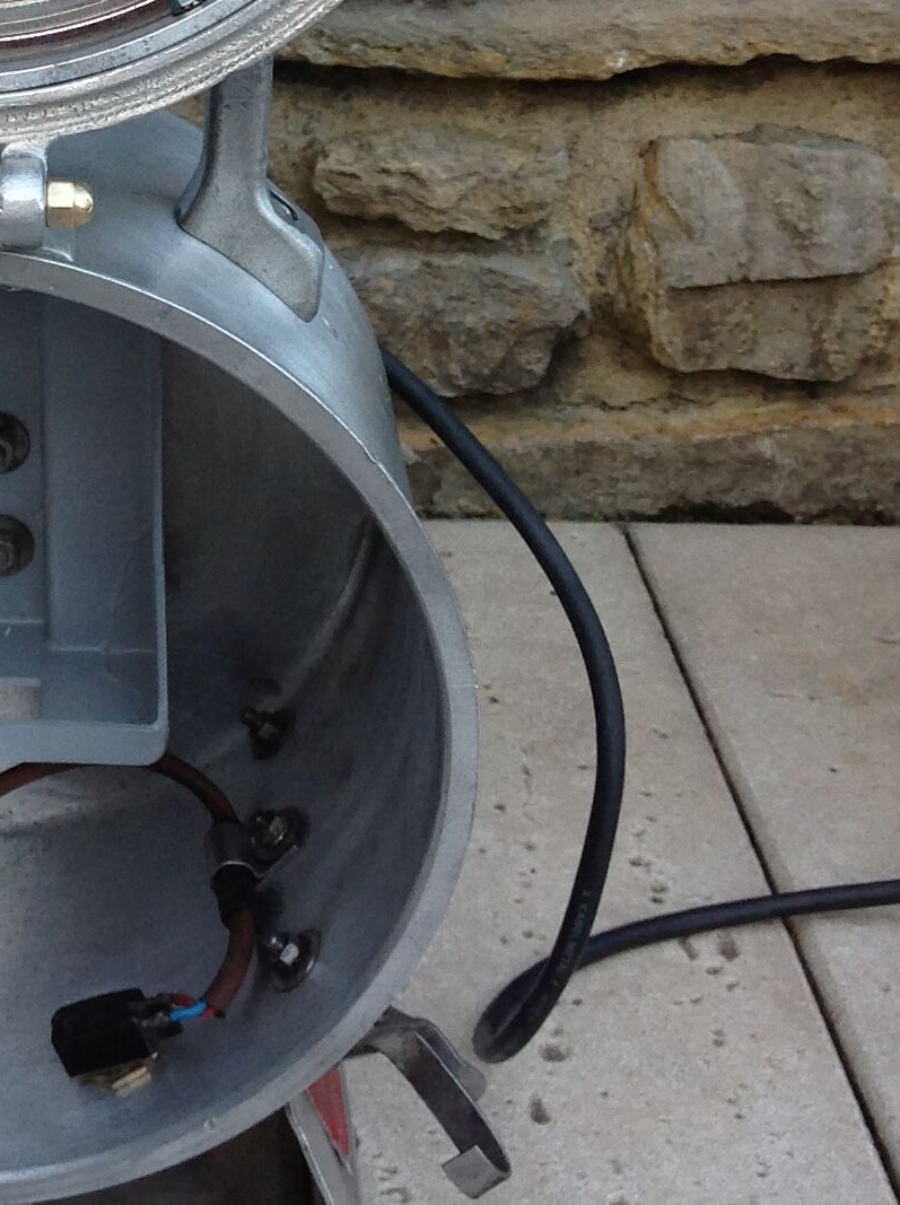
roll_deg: +1.0
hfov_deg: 17.0
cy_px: 168
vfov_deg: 22.6
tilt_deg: -21.9
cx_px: 23
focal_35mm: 85
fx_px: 2954
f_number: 2.4
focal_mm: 4.28
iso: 64
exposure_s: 1/60
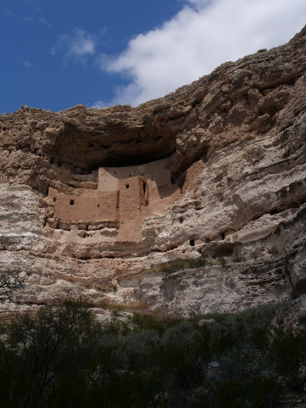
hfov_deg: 38.6
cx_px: 139
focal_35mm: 37
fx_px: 436
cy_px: 205
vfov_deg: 50.1
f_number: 8
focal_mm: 16
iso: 200
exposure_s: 1/800
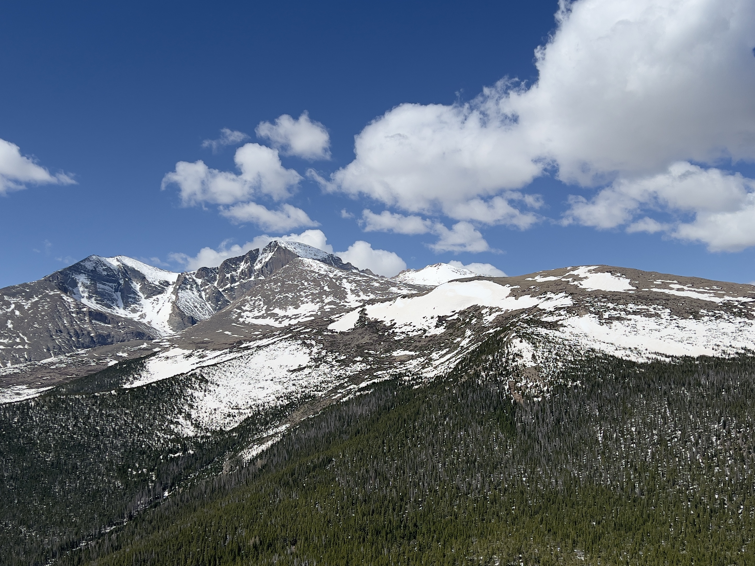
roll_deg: +3.1
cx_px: 363
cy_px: 295
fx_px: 785
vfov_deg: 39.7
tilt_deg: +4.4
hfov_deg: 51.3
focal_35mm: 36
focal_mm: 5.7
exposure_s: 1/8000
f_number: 1.5
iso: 50
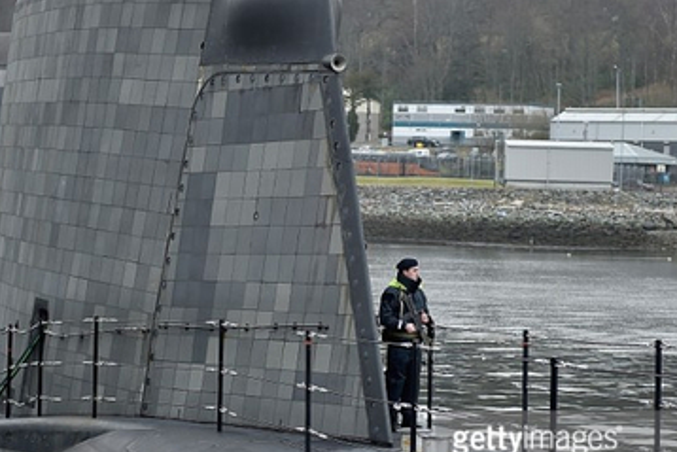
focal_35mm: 118
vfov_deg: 11.6
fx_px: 2220
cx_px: 318
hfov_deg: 17.3
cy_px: 319
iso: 125
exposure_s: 1/500
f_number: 2.8
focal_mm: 66
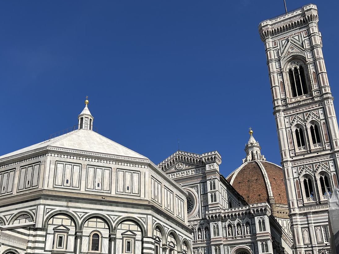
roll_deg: -0.9
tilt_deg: +21.5
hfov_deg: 48.6
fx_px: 372
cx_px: 131
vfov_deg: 37.0
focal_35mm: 38
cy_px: 182
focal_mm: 5.7
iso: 50
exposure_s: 1/8696
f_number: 1.5
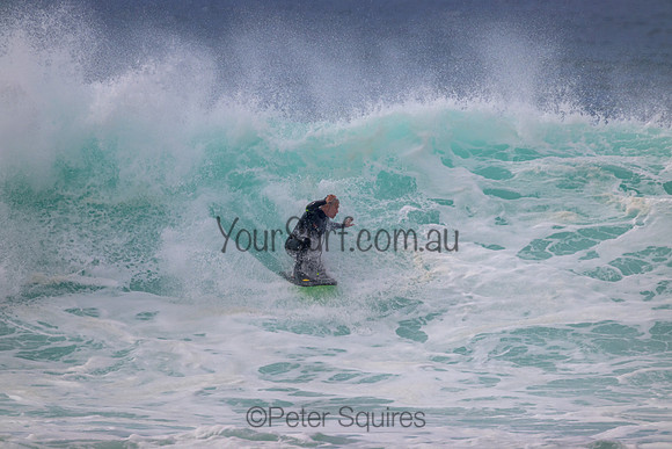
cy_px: 224
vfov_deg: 1.7
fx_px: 14936
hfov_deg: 2.6
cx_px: 336
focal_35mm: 800
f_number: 11
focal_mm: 800
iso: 640
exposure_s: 1/2000
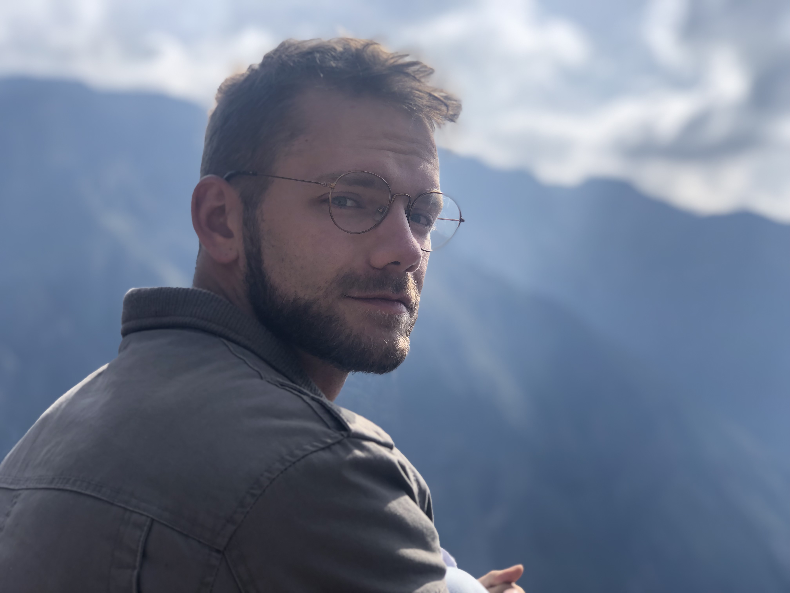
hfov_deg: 33.8
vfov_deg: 25.7
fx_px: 1301
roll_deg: -1.9
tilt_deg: +4.2
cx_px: 395
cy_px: 296
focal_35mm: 57
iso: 20
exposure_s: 1/457
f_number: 2.8
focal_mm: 6.6
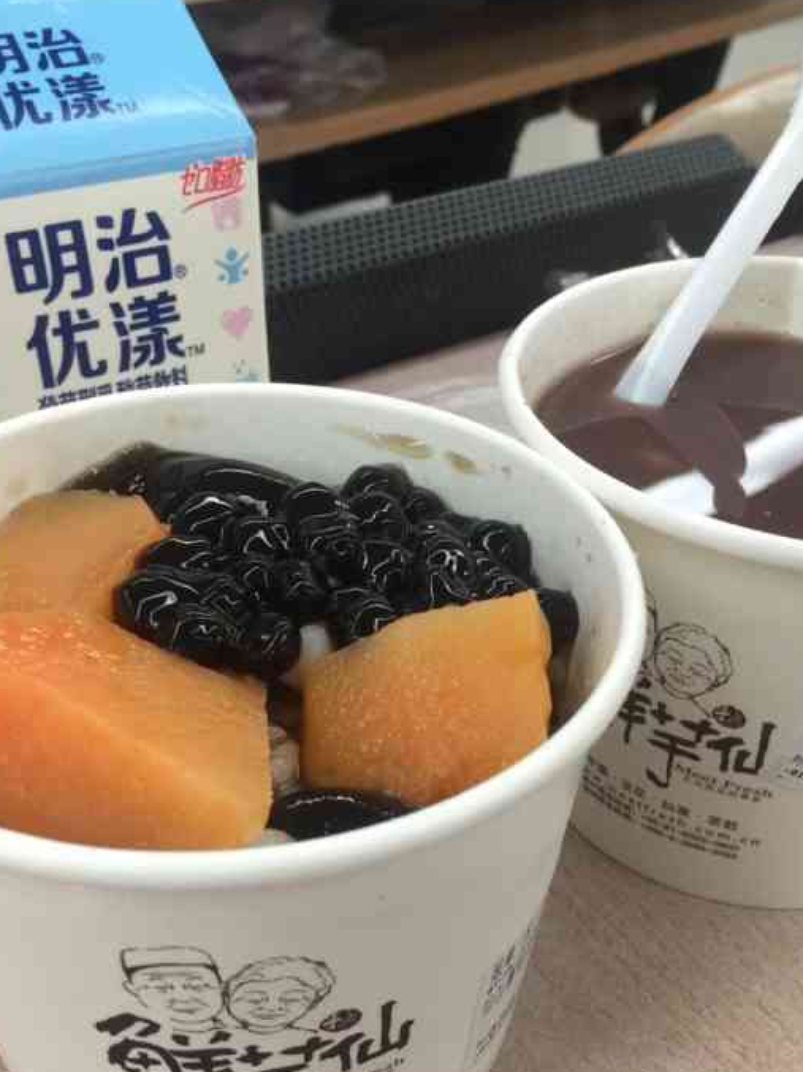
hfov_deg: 35.9
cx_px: 436
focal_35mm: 40
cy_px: 718
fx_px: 1238
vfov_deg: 46.1
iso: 50
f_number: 2.2
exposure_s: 1/17
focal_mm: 4.15
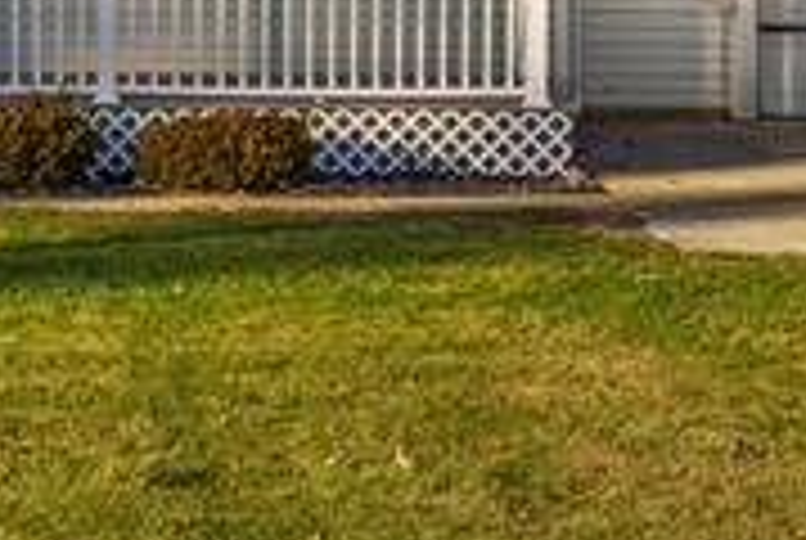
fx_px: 4351
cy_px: -230
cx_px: 99
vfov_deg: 7.0
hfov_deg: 10.5
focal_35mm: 194
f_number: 4
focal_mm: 34
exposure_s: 1/500
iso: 100
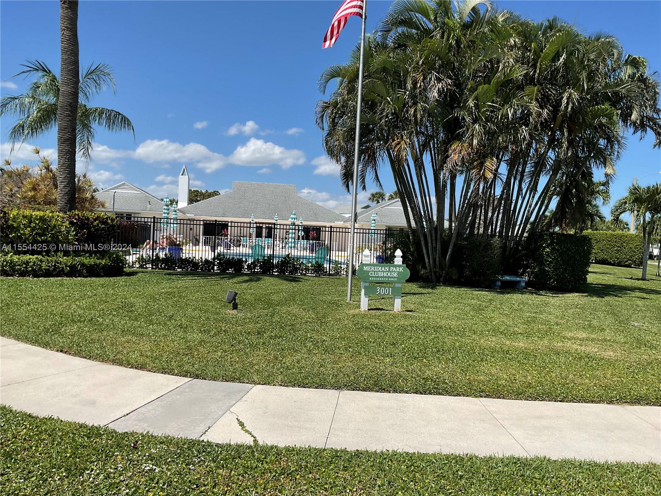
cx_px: 330
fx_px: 554
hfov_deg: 61.7
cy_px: 248
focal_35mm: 29
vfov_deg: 48.2
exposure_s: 1/2801
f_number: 1.8
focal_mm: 3
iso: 16
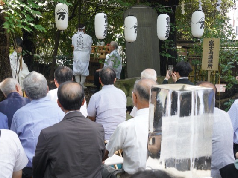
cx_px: 111
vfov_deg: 27.5
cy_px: 90
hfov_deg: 36.1
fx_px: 364
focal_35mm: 53
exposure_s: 1/125
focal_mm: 32
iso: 2000
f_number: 8
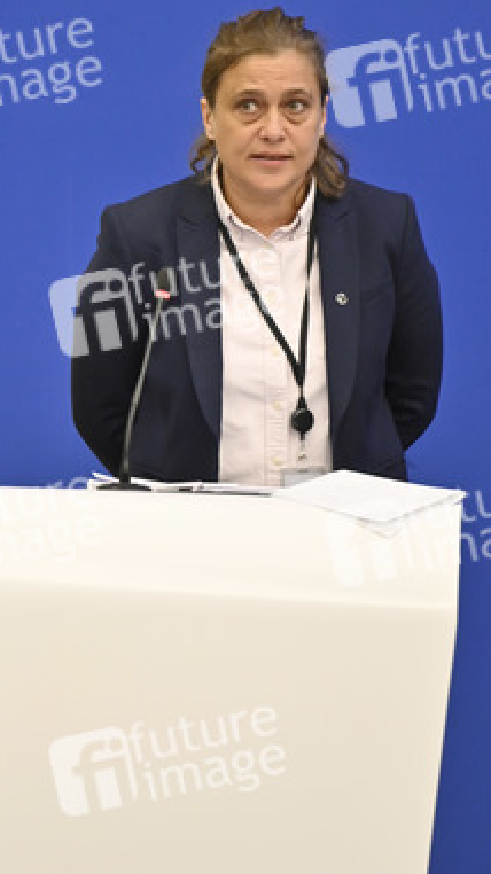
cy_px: 418
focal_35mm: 220
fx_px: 5098
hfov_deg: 5.5
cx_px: 234
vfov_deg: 9.8
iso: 2000
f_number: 2.8
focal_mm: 200
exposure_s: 1/320
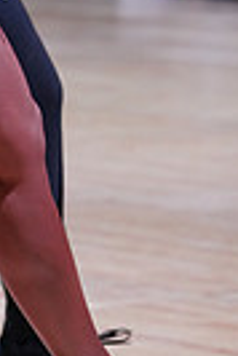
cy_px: -206
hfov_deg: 4.5
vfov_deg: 6.6
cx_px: -170
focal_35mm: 305
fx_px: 3017
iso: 1000
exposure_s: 1/500
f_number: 2.8
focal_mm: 70
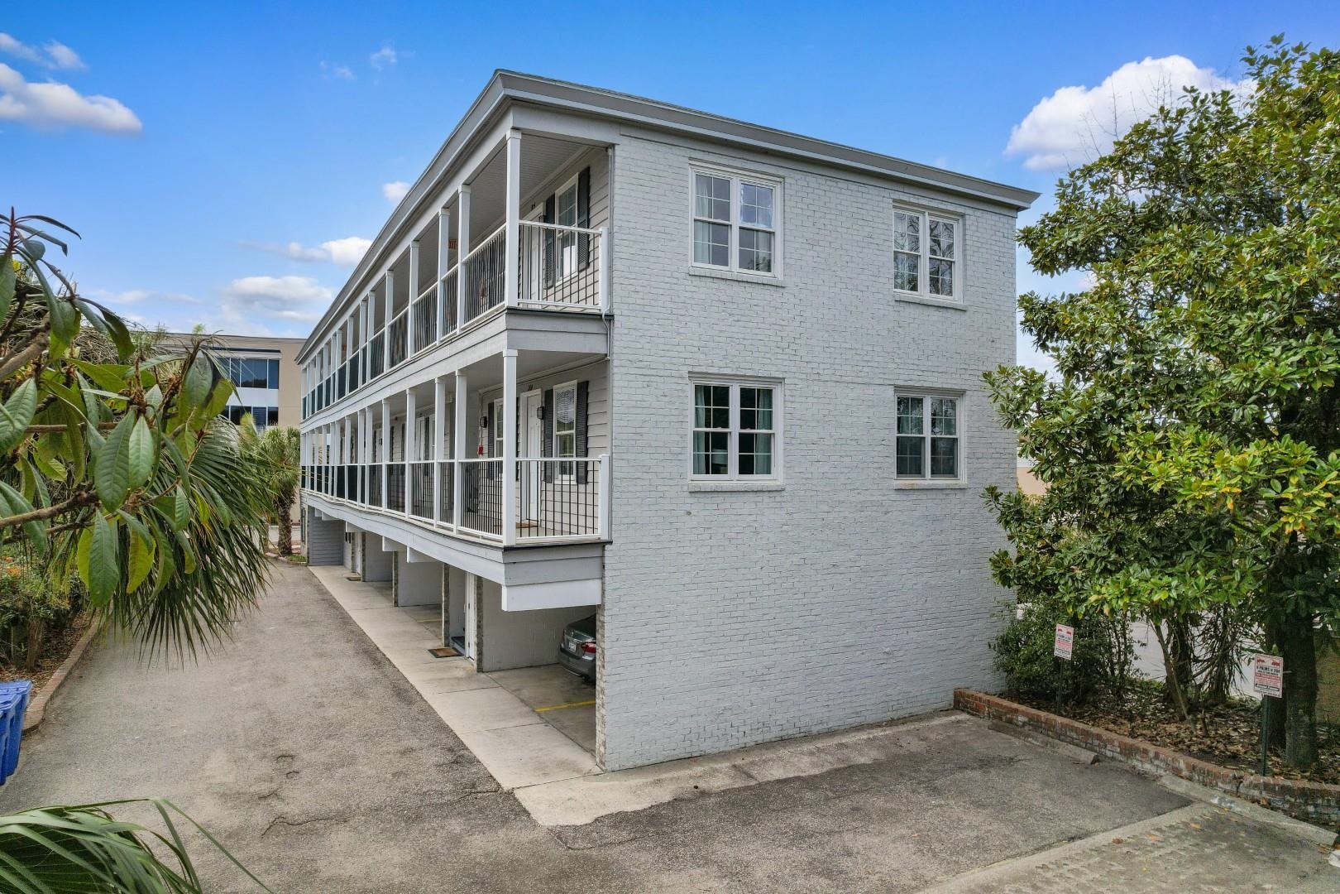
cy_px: 447
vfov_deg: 57.2
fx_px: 819
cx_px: 670
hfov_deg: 78.6
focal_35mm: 22
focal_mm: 8.38
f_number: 2.8
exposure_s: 1/500
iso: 110
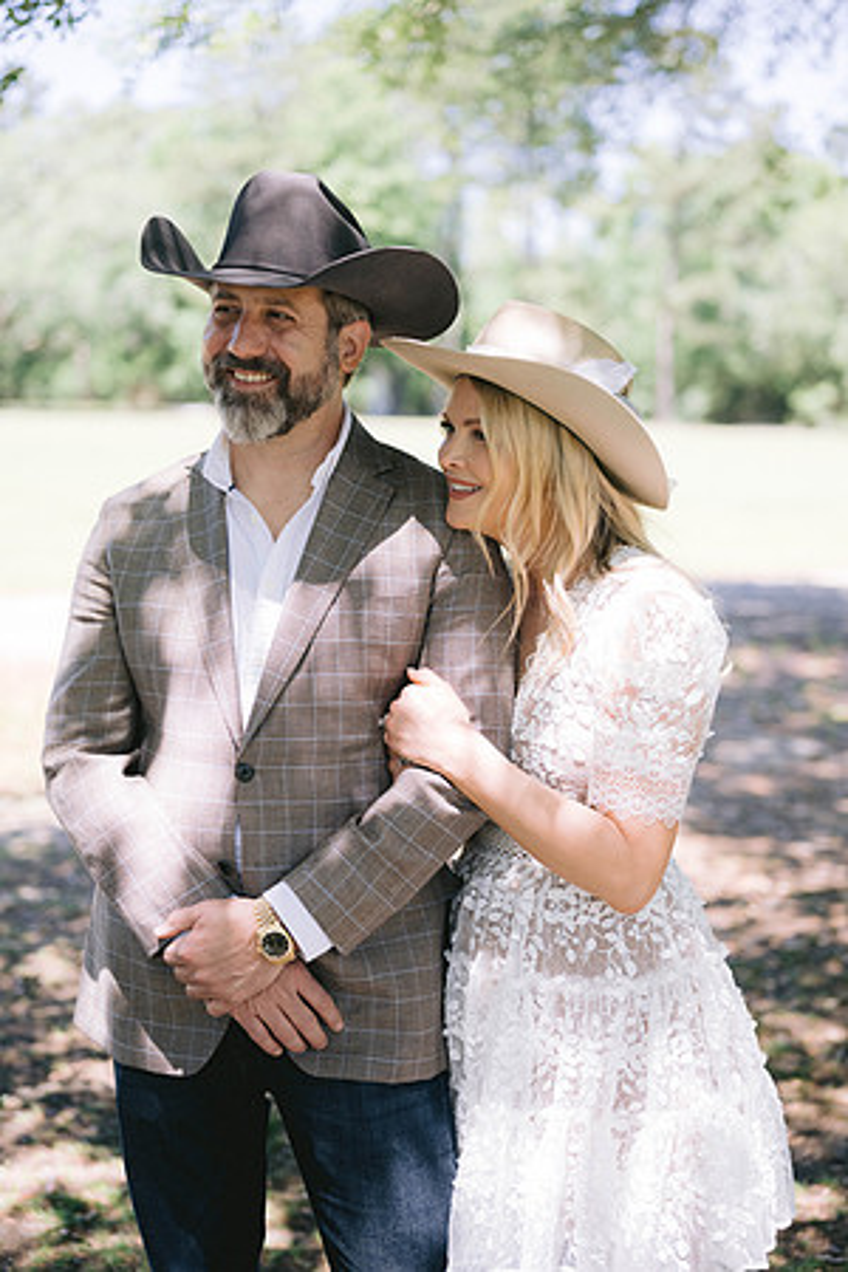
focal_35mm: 50
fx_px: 1767
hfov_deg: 27.0
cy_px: 636
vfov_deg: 39.6
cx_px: 424
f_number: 2.2
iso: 400
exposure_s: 1/2000
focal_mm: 50
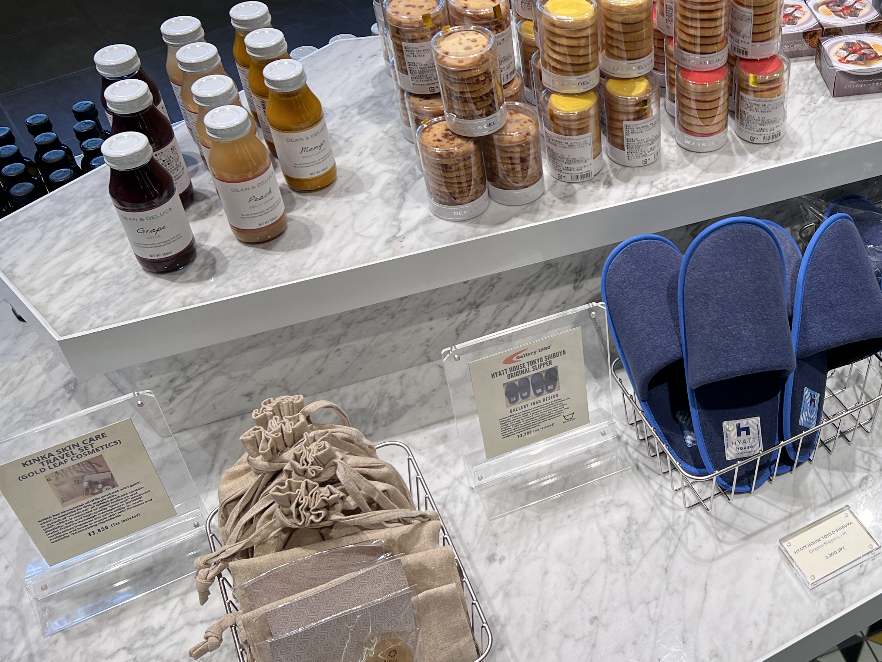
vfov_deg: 32.8
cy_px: 260
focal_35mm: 44
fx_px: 1121
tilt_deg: -40.7
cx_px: 728
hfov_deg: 40.8
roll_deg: -1.3
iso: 50
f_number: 1.5
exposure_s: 1/248
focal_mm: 5.7
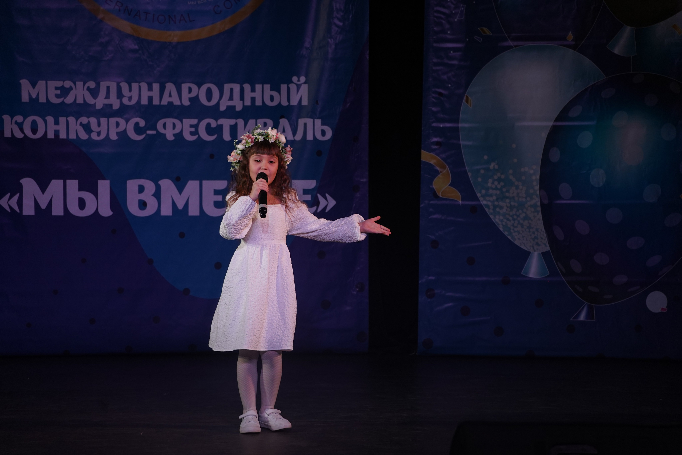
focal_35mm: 166
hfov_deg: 12.4
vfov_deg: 8.3
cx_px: 341
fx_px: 3145
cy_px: 228
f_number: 5.6
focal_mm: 166
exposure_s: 1/400
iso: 1600
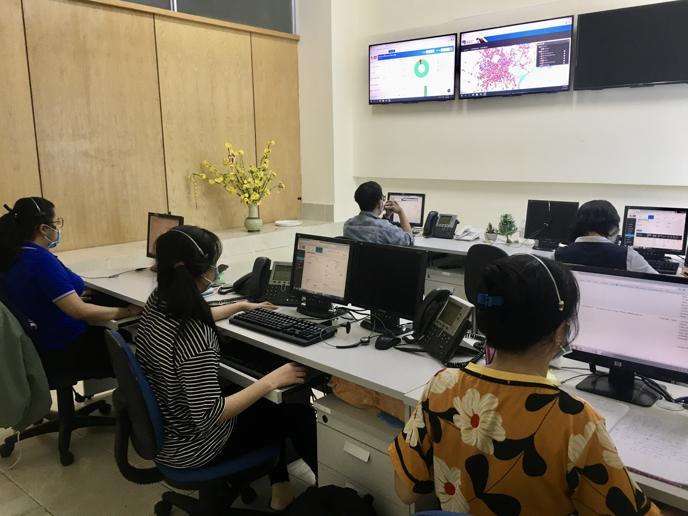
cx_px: 344
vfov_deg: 48.2
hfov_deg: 61.7
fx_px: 576
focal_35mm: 29
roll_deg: +1.6
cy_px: 258
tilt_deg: -9.7
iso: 100
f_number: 2.2
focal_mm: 4.15
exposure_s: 1/33
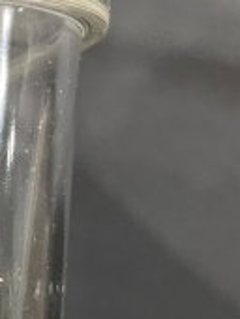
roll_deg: -4.5
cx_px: -291
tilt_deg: -37.6
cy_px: 147
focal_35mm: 124
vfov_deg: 15.9
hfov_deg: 10.6
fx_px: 1143
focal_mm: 4.2
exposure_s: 1/60
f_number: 1.6
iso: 200
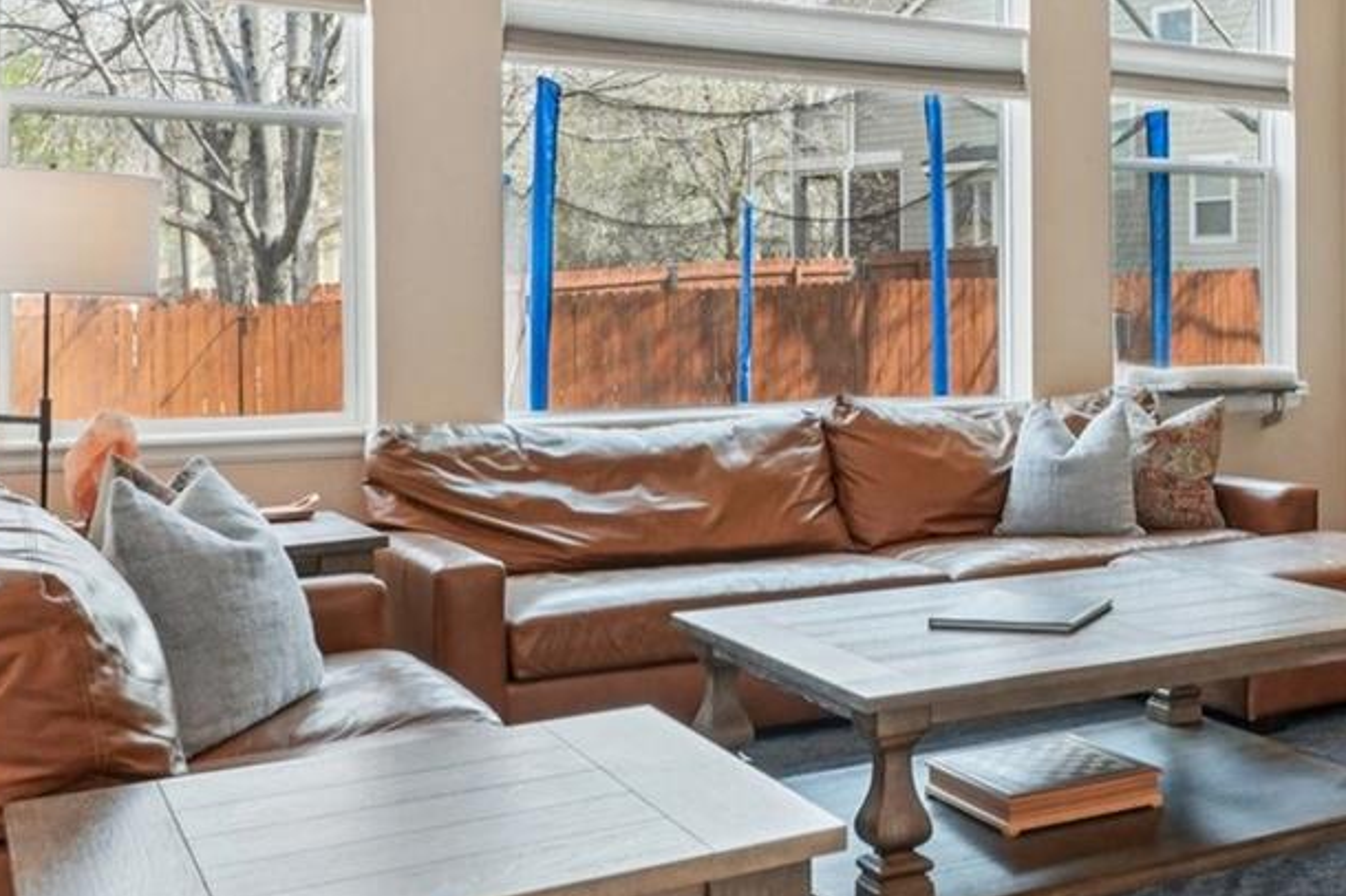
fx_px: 1618
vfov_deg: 30.7
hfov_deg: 41.2
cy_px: 289
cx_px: 1242
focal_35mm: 43
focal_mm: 11
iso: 250
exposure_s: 1/30
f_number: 8
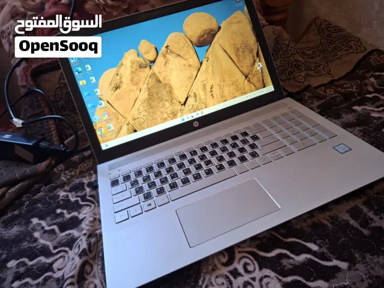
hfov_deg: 73.9
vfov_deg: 58.9
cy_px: 144
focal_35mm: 23
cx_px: 192
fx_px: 255
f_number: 1.8
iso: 320
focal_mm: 5.54
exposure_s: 1/100
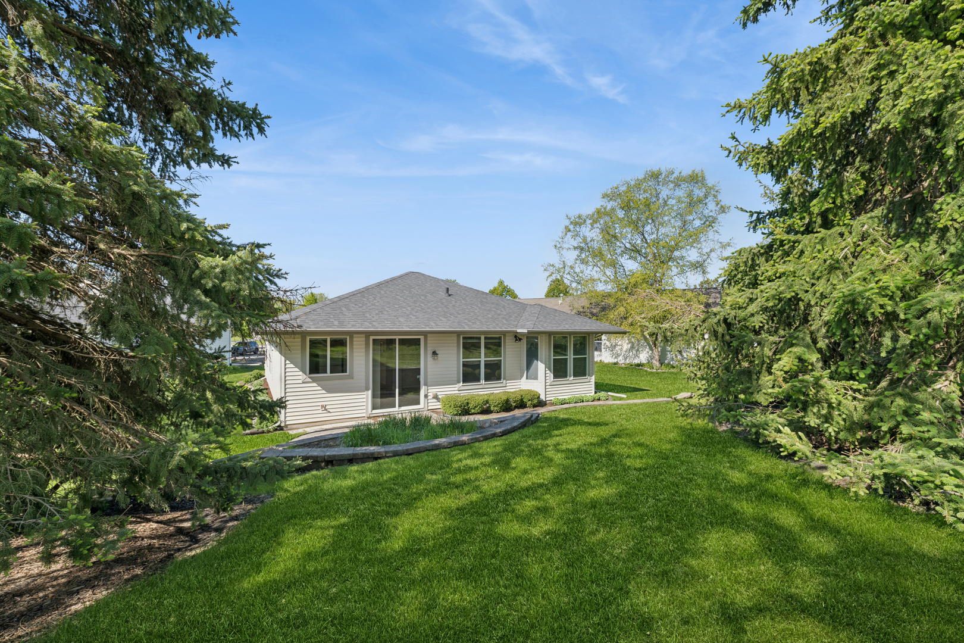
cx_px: 482
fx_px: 375
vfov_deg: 81.2
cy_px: 322
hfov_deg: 104.3
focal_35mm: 14
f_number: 8
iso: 200
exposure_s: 1/160
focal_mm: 14
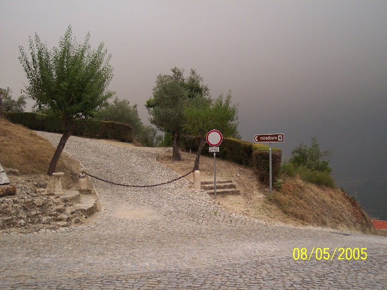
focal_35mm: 38
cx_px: 194
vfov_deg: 37.7
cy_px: 145
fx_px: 425
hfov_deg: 49.0
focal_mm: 8
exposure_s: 1/90
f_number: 2.8
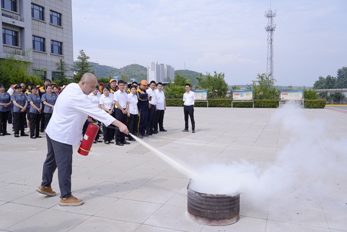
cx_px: 174
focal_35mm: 31
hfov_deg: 60.3
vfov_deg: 42.3
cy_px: 116
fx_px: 299
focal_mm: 31
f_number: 8
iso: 100
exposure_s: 1/250
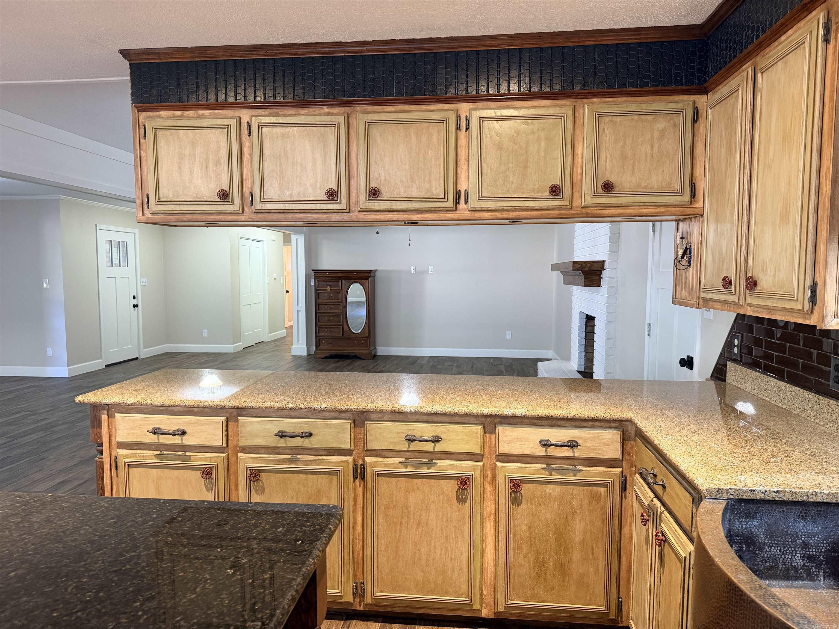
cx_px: 420
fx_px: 582
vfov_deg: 56.8
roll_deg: +0.4
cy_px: 314
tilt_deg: -4.6
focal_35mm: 24
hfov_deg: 71.6
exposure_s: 1/60
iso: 320
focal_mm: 6.76
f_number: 1.78
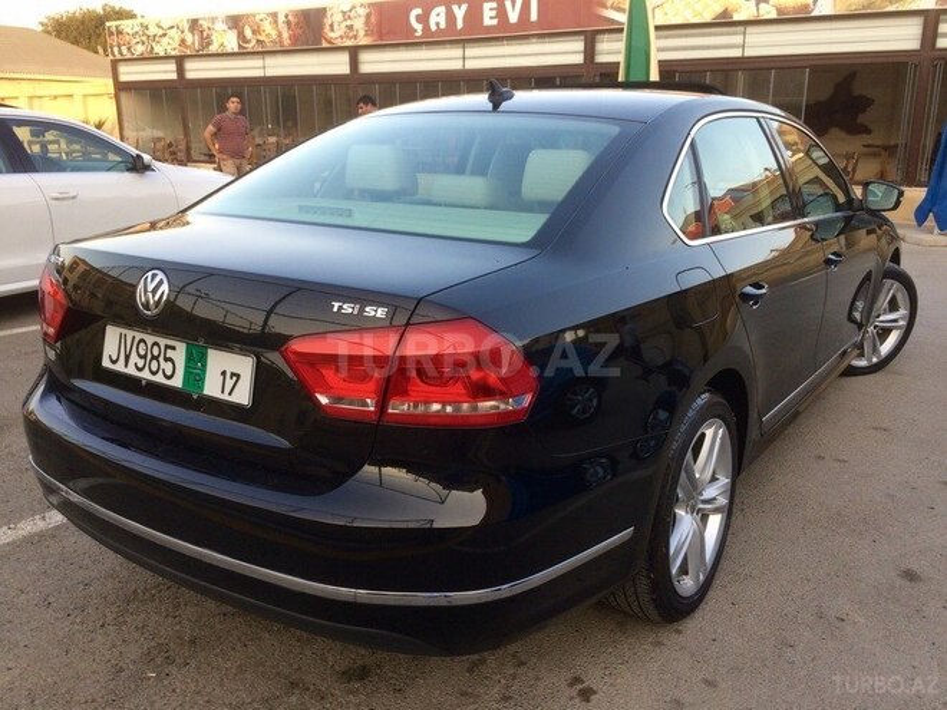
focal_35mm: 29
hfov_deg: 61.7
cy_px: 355
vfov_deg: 48.2
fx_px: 793
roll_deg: +0.2
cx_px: 474
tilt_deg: -16.2
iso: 32
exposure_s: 1/100
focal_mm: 4.15
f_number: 2.2
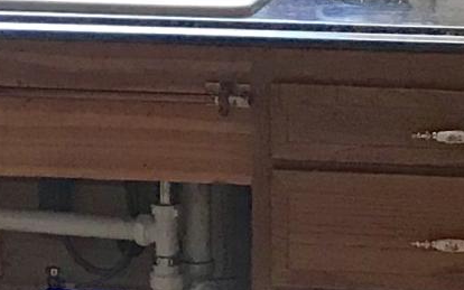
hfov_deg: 9.7
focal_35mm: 215
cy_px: 174
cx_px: 340
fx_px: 2720
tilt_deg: -11.9
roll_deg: +0.9
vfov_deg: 6.1
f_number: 1.8
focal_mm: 3.99
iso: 40
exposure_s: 1/20
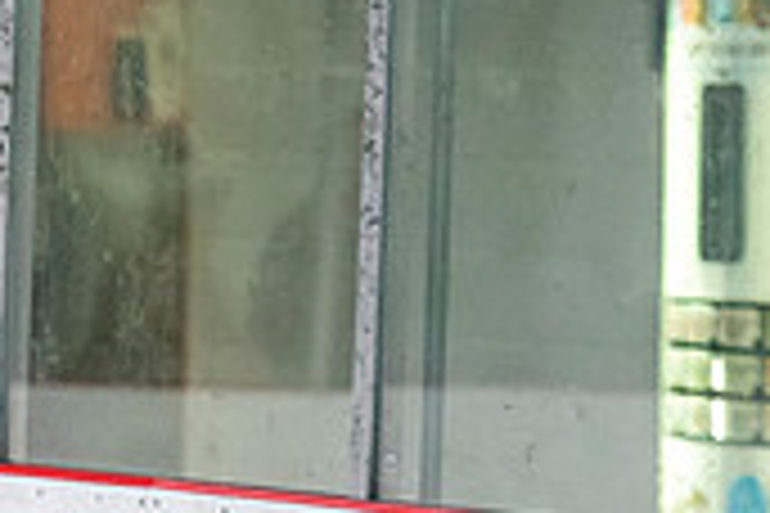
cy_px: 772
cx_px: -287
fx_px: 11314
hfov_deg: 3.9
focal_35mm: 529
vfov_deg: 2.6
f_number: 3.2
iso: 3200
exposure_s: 1/640
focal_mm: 110
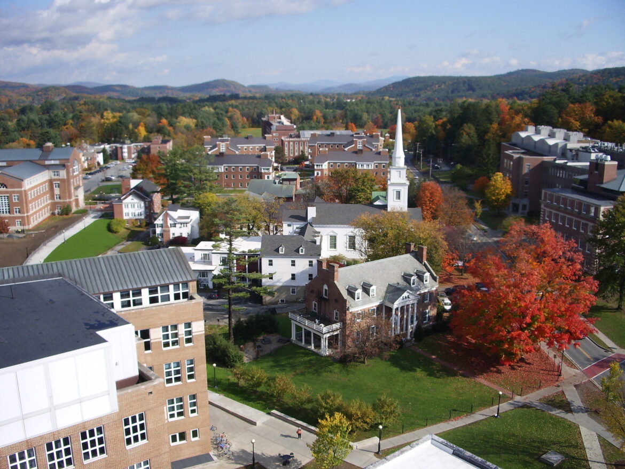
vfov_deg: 40.7
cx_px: 312
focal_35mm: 35
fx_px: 632
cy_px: 234
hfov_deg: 52.6
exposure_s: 1/640
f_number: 4.3
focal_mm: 5.8
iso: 80
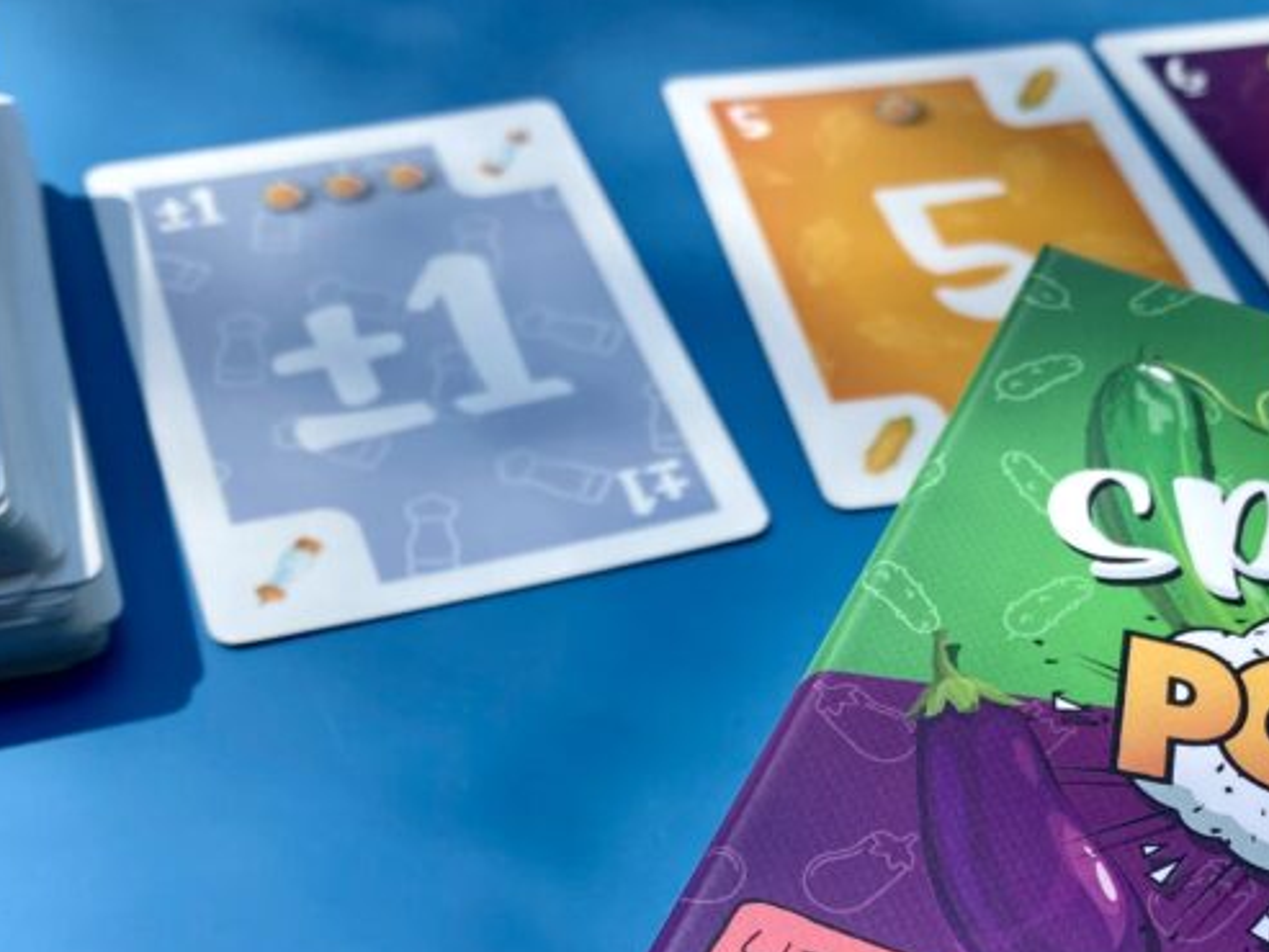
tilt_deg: -49.6
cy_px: 774
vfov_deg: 26.5
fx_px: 1980
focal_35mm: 54
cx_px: 834
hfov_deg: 35.2
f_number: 1.8
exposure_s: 1/981
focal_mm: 4.25
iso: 32
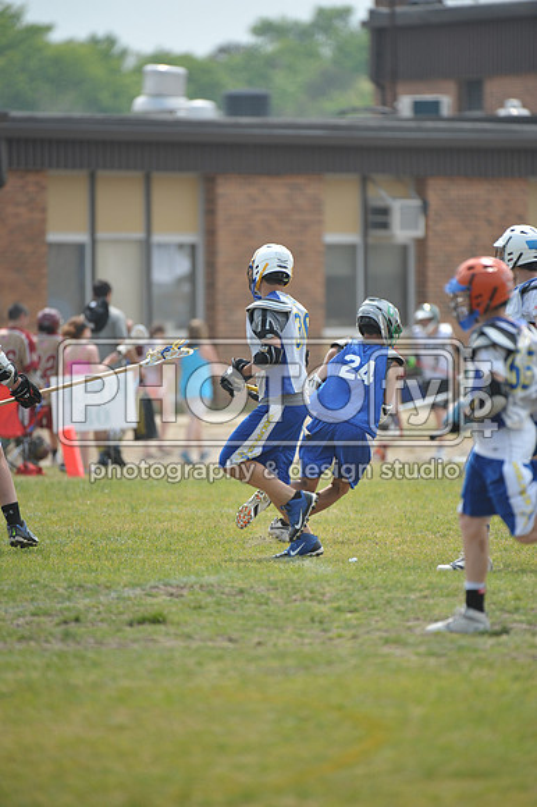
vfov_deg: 5.7
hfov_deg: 3.8
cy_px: 404
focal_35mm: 360
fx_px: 8064
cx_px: 268
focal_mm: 360
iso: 640
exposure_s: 1/2000
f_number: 4
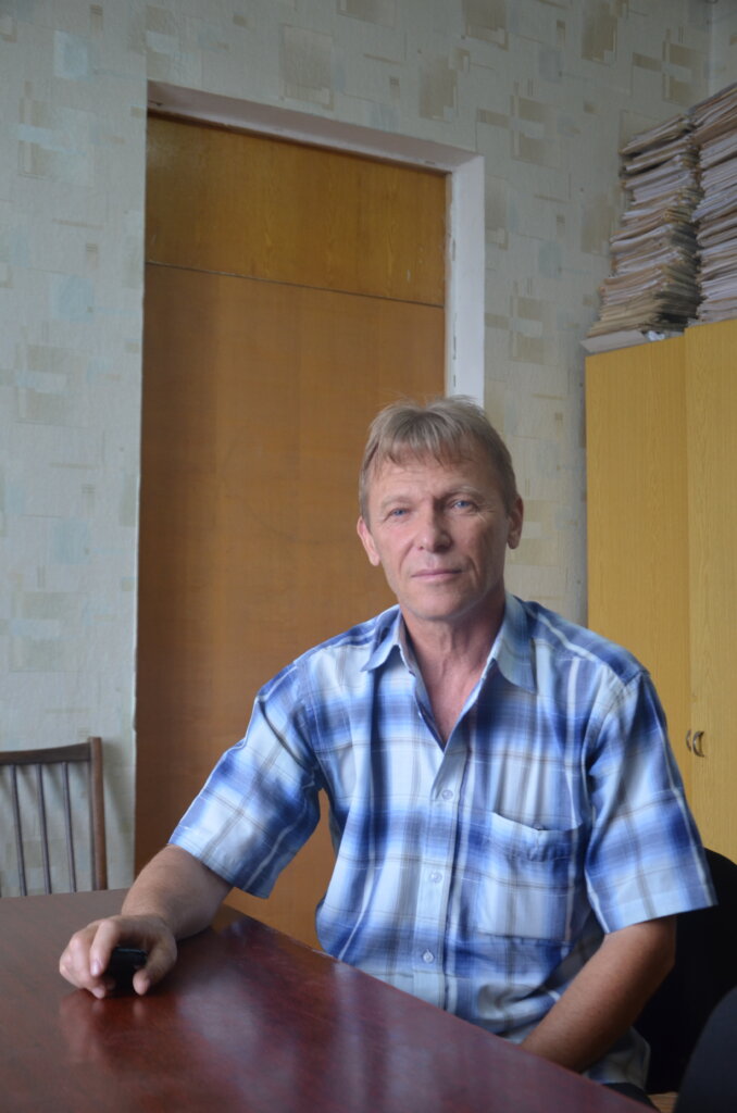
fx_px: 1481
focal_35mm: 48
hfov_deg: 27.9
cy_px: 556
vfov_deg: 41.2
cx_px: 368
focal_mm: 32
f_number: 4.2
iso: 560
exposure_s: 1/60
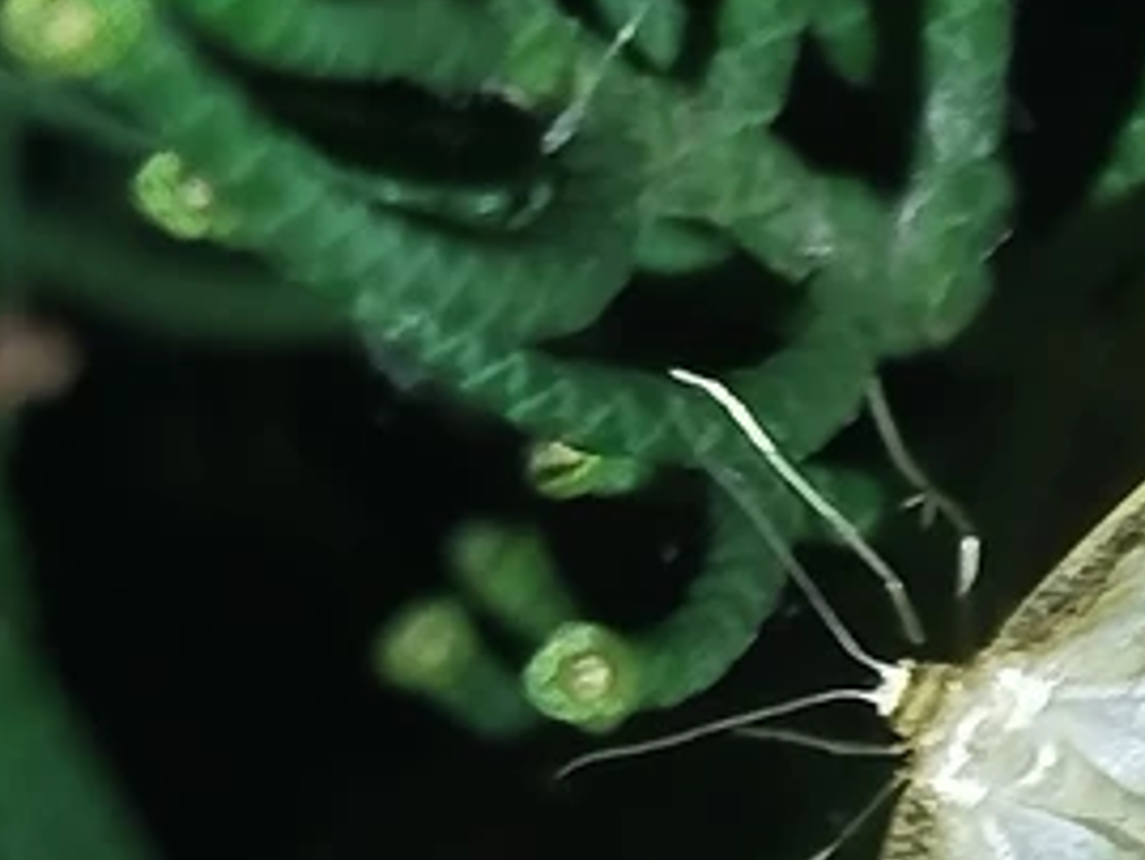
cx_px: 1320
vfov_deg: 7.4
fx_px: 6618
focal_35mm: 200
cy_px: 928
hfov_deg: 9.8
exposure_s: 1/50
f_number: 1.7
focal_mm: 5.31
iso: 160
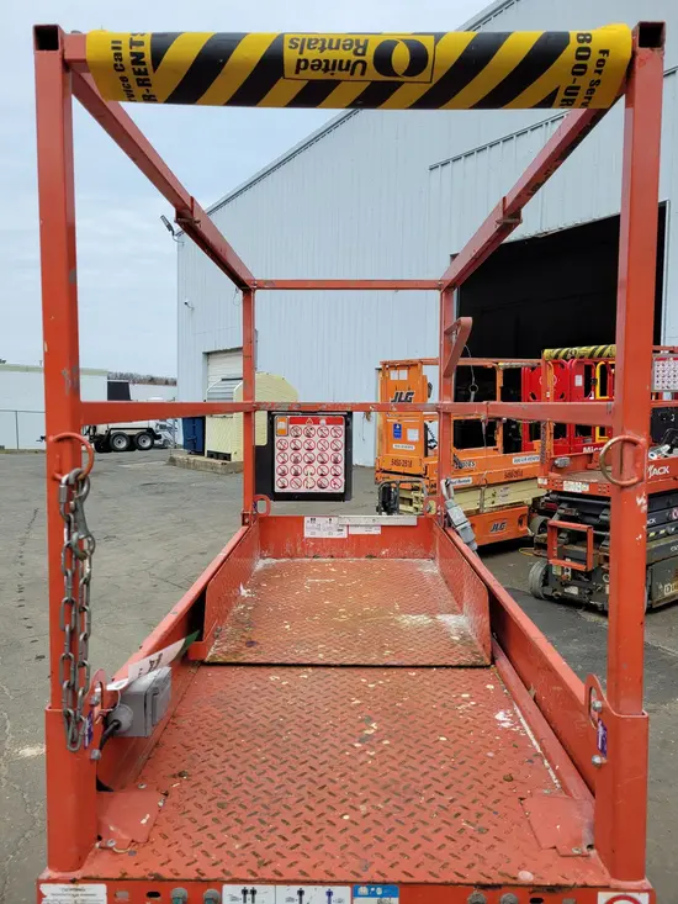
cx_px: 339
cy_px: 452
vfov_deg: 67.3
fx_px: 679
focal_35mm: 26
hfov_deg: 53.1
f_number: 1.8
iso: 40
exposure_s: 1/1819
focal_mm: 5.4
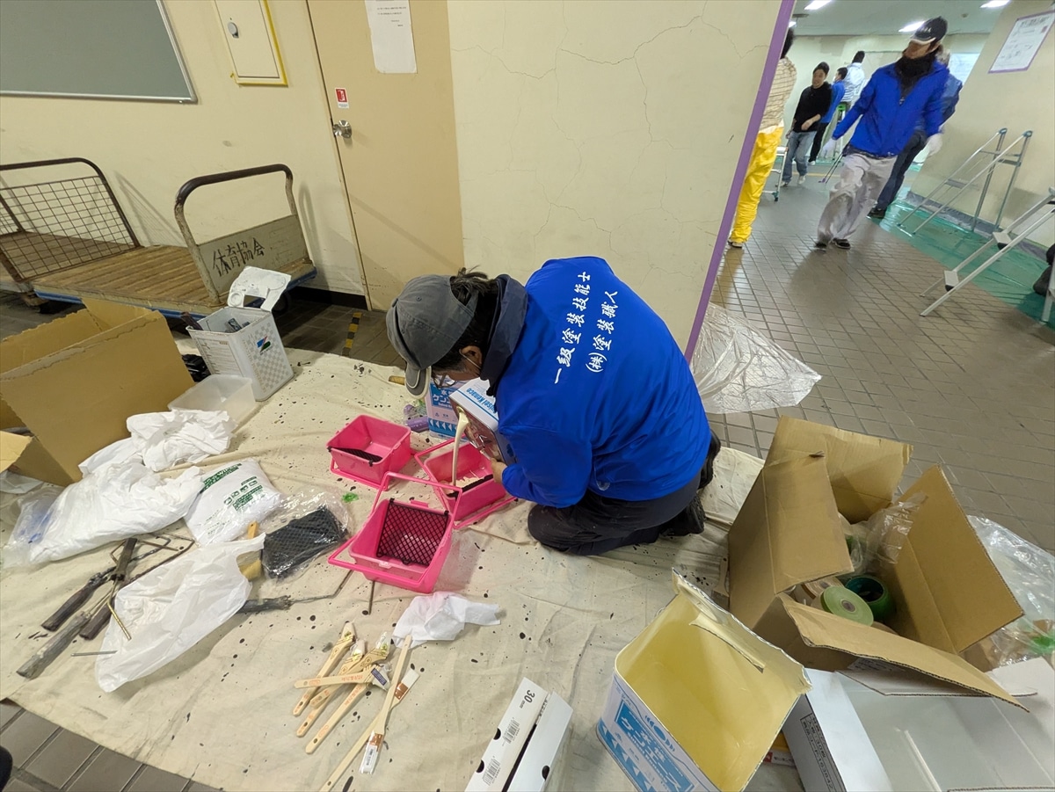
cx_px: 528
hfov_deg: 102.0
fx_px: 427
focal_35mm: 14
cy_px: 396
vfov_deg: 85.7
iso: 298
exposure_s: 1/25
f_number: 2.2
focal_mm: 1.83
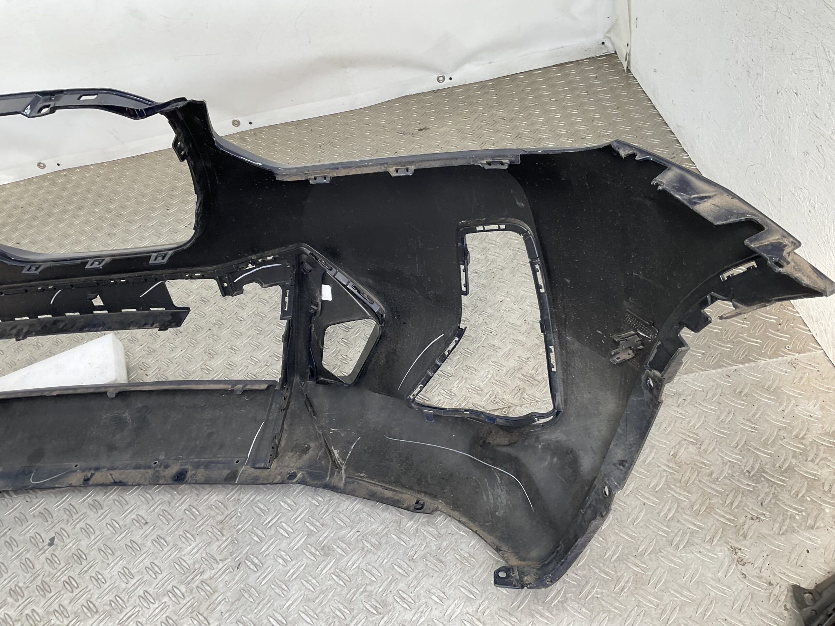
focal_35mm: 29
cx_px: 418
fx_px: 700
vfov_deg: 48.2
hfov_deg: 61.7
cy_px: 313
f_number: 1.8
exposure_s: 1/100
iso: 20
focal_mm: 3
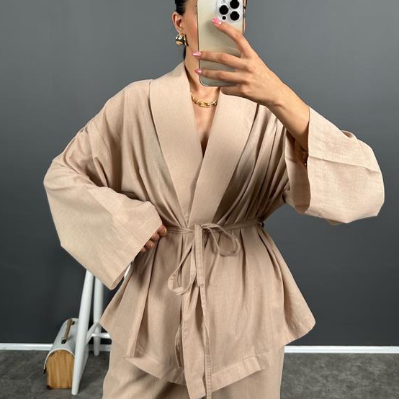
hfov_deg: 46.0
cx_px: 210
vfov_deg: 45.3
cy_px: 130
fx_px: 469
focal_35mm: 36
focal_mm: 6.86
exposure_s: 1/121
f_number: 1.78
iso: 80
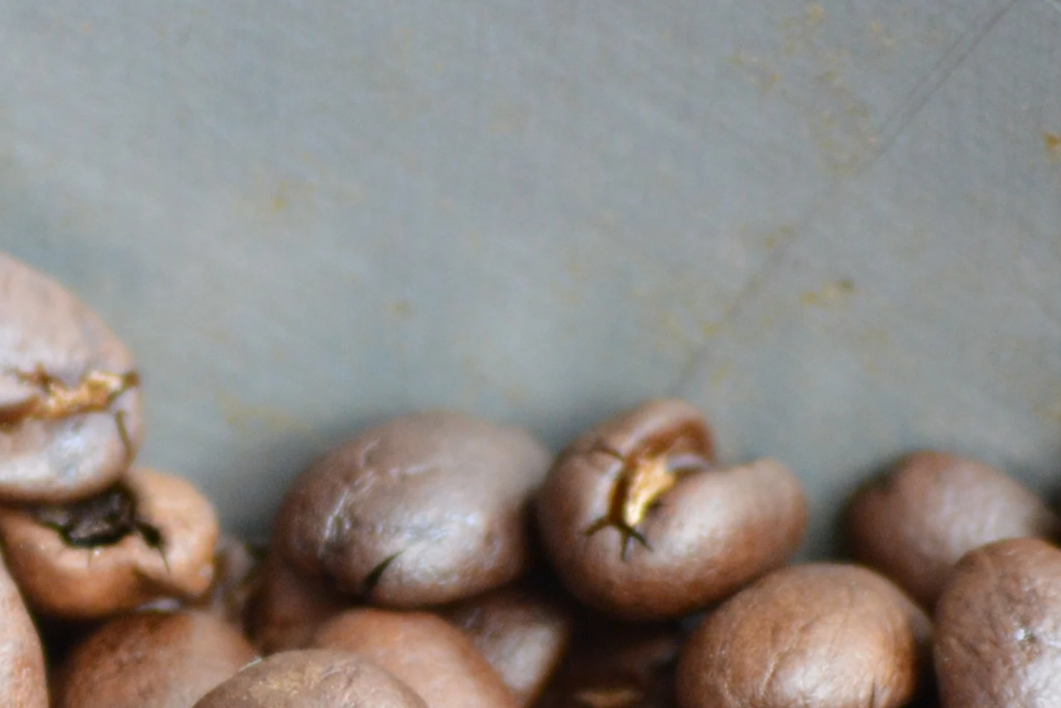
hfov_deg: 2.4
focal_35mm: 842
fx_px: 24816
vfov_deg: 1.6
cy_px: 730
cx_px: 178
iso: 800
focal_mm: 135
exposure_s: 1/100
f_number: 5
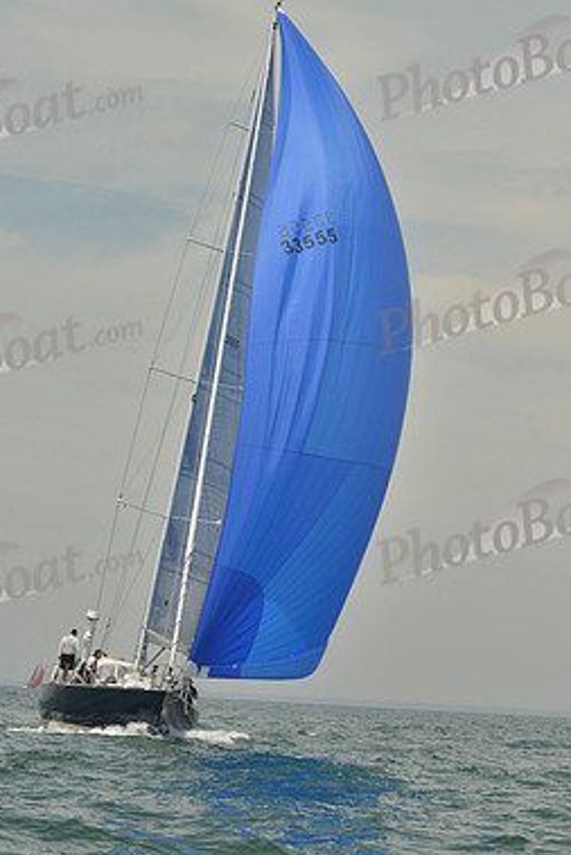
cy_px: 212
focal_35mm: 107
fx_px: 2543
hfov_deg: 12.8
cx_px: 261
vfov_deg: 19.0
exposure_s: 1/1250
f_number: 10
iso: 280
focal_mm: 70
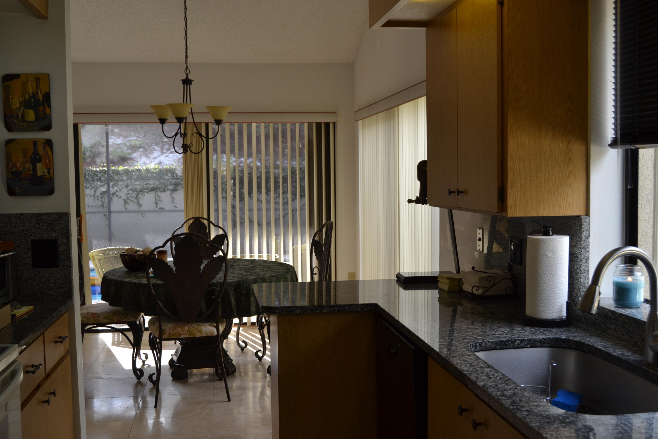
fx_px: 713
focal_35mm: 39
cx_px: 329
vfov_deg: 34.2
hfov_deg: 49.6
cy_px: 220
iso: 400
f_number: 5.6
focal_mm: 26
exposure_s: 1/100
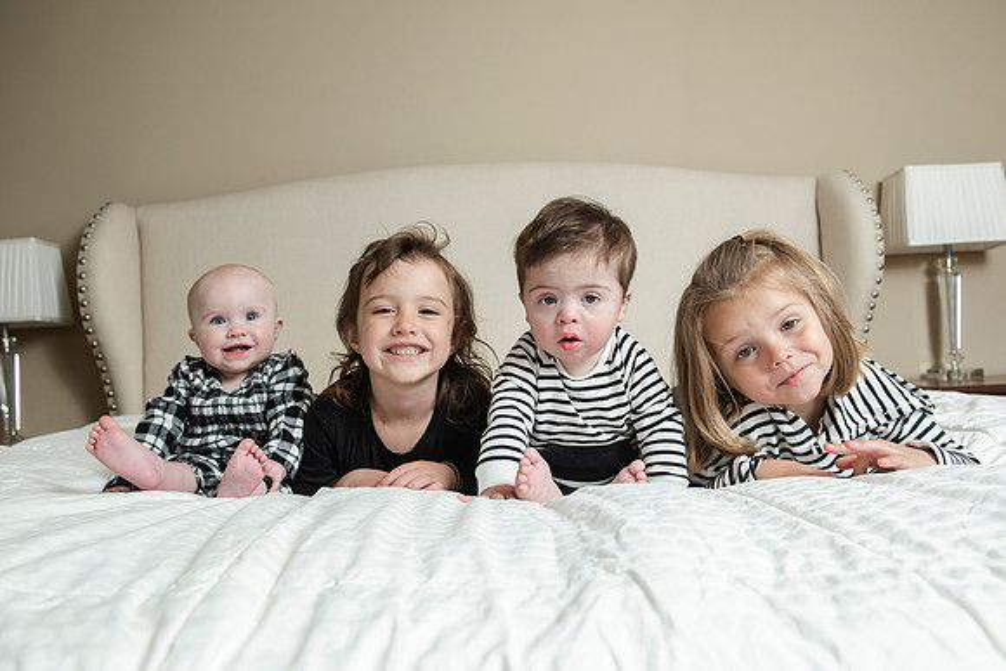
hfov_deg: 63.8
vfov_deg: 45.1
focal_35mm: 29
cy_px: 329
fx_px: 808
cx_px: 499
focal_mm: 27
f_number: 5.6
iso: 400
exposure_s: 1/200
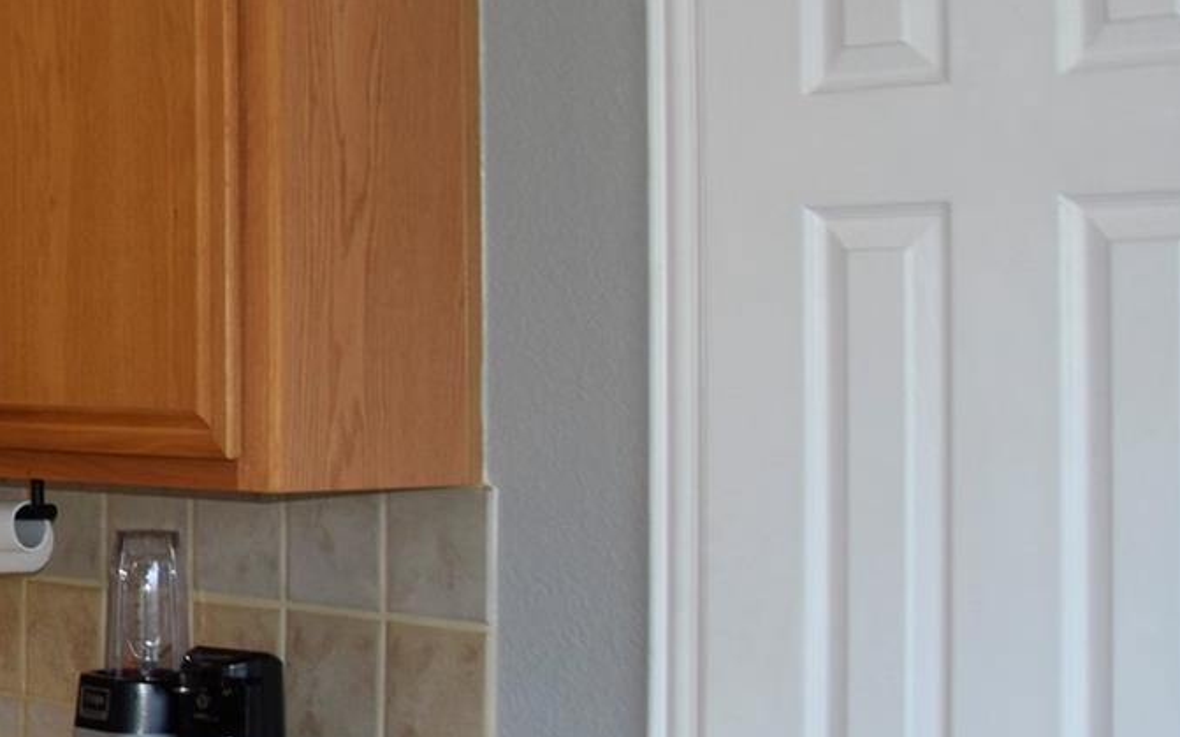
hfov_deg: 20.9
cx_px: -594
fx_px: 2701
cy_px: 265
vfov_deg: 15.5
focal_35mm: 84
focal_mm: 18
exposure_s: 1/60
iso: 400
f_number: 3.5
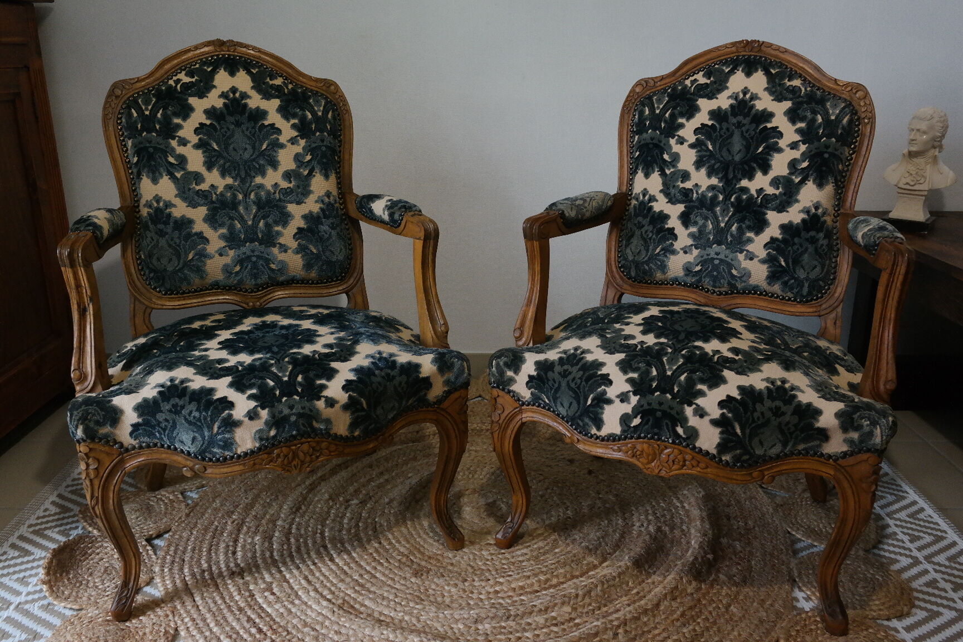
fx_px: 802
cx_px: 482
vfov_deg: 43.6
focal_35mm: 30
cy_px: 321
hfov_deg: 61.9
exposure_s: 1/30
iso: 1600
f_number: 5.6
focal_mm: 20
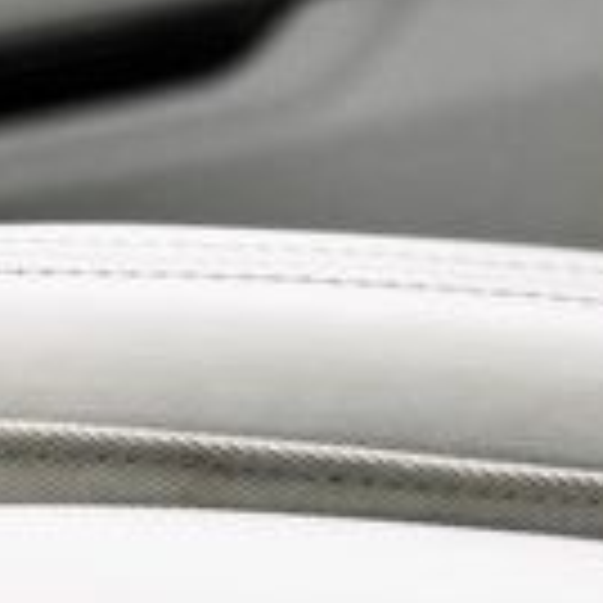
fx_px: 2562
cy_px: 781
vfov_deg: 13.0
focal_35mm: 130
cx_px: 166
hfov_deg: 13.4
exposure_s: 1/250
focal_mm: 32
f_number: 4.5
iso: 800
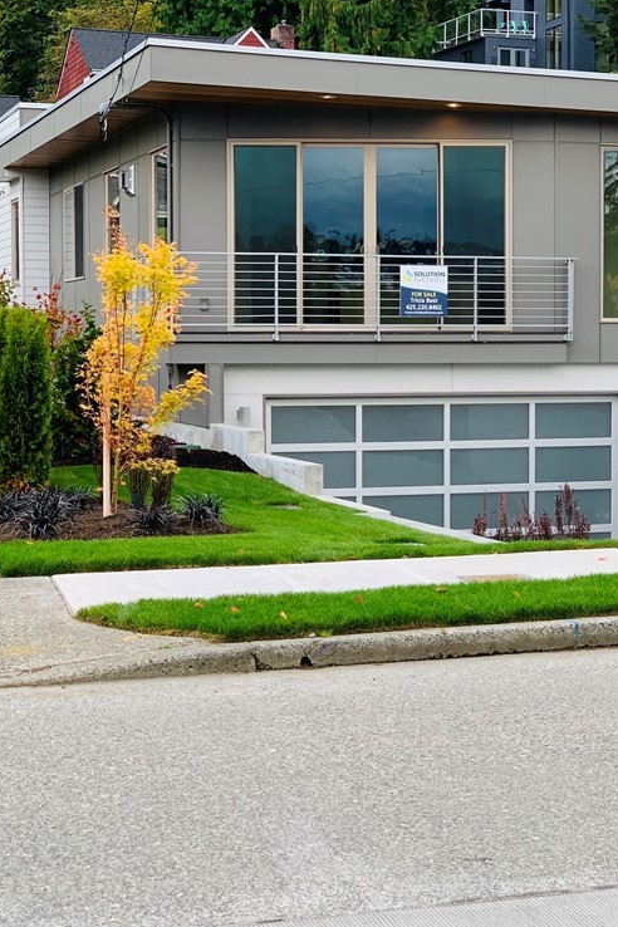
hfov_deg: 18.1
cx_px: 413
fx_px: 1931
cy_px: 413
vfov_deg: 27.0
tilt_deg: -2.0
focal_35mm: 75
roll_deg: -0.2
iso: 32
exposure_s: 1/122
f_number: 2.4
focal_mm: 6
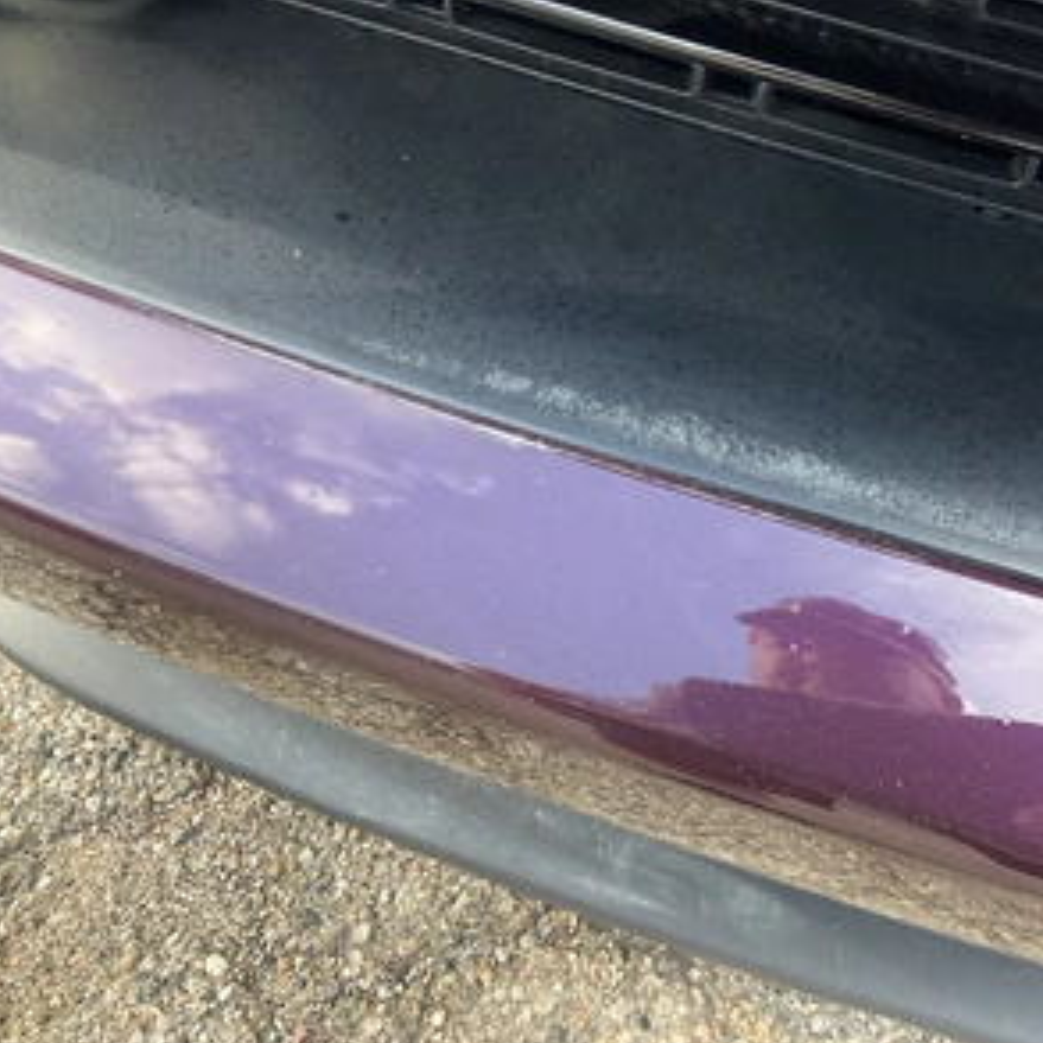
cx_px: 676
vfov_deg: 47.2
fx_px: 1193
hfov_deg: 46.6
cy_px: 523
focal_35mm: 35
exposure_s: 1/130
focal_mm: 3
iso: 32
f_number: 1.8
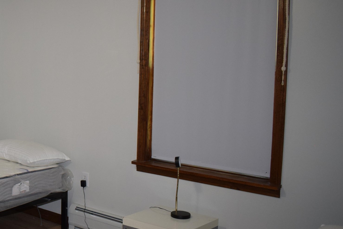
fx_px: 533
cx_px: -11
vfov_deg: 24.2
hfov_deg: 32.4
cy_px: 103
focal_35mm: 56
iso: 800
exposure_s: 1/60
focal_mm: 18
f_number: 4
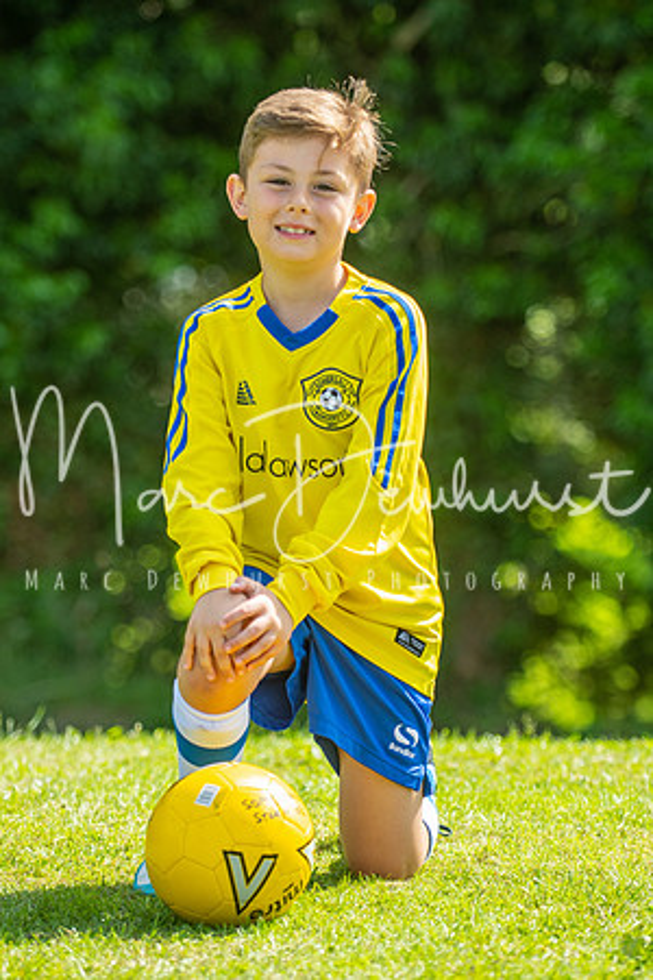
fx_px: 5101
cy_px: 490
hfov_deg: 7.3
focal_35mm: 188
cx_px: 326
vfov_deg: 11.0
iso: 250
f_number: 3.2
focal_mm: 125
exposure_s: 1/1000
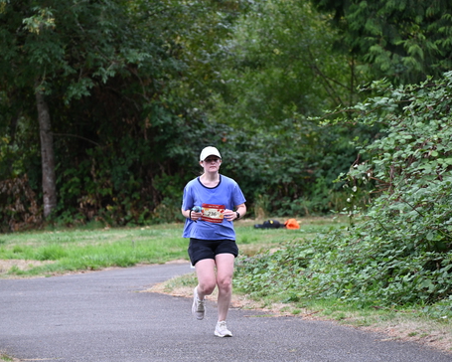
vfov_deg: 6.8
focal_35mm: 227
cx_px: 199
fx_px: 3037
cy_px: 181
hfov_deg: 8.5
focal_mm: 200
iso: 400
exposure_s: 1/250
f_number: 6.3
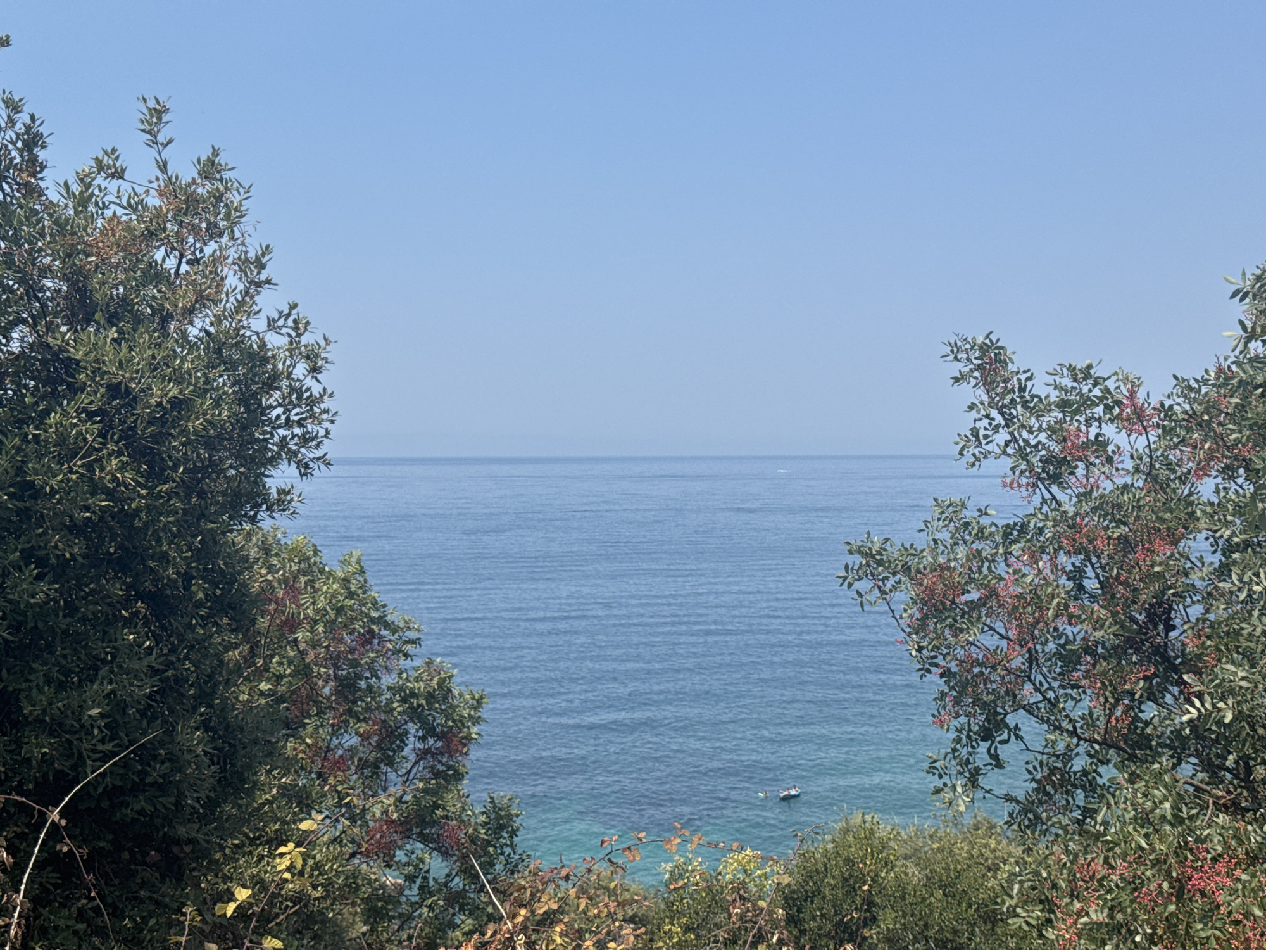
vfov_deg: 30.3
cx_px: 633
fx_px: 1755
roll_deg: +0.2
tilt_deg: -0.6
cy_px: 475
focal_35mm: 48
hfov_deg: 39.7
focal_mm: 6.76
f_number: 1.78
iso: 64
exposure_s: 1/5848
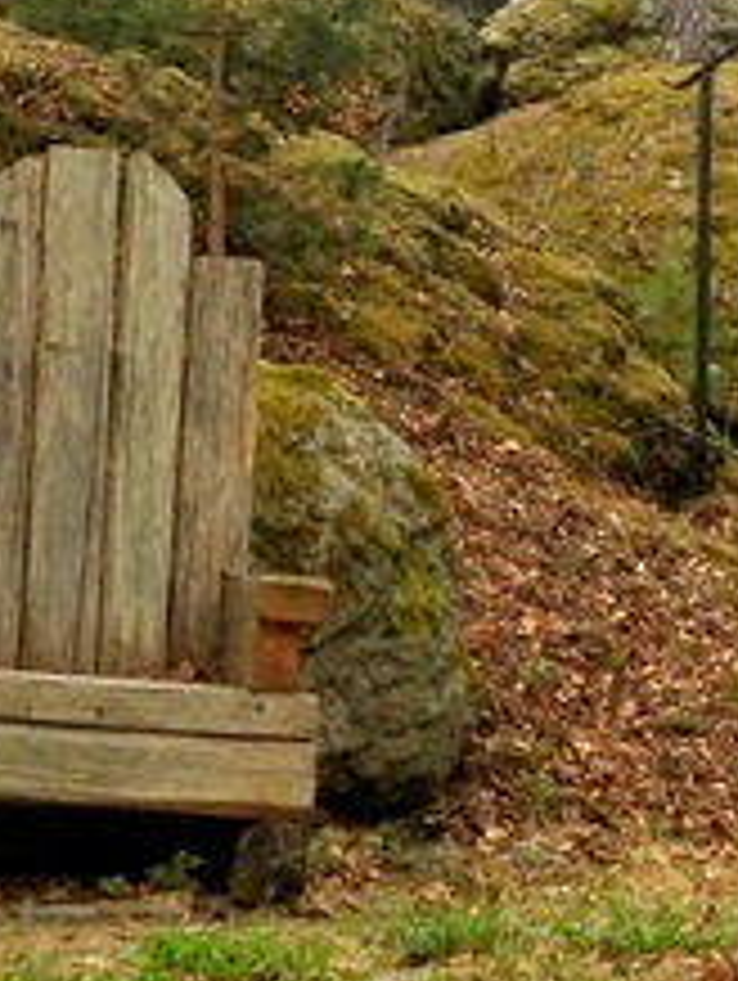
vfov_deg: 17.8
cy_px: 297
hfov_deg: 13.5
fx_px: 3121
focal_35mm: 110
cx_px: 306
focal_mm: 5.4
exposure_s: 1/250
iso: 100
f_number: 3.2
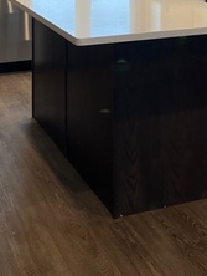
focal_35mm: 78
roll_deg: +0.4
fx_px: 621
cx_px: 141
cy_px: -67
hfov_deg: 18.9
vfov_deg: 22.7
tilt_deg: -2.5
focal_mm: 5.7
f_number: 1.5
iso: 100
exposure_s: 1/120
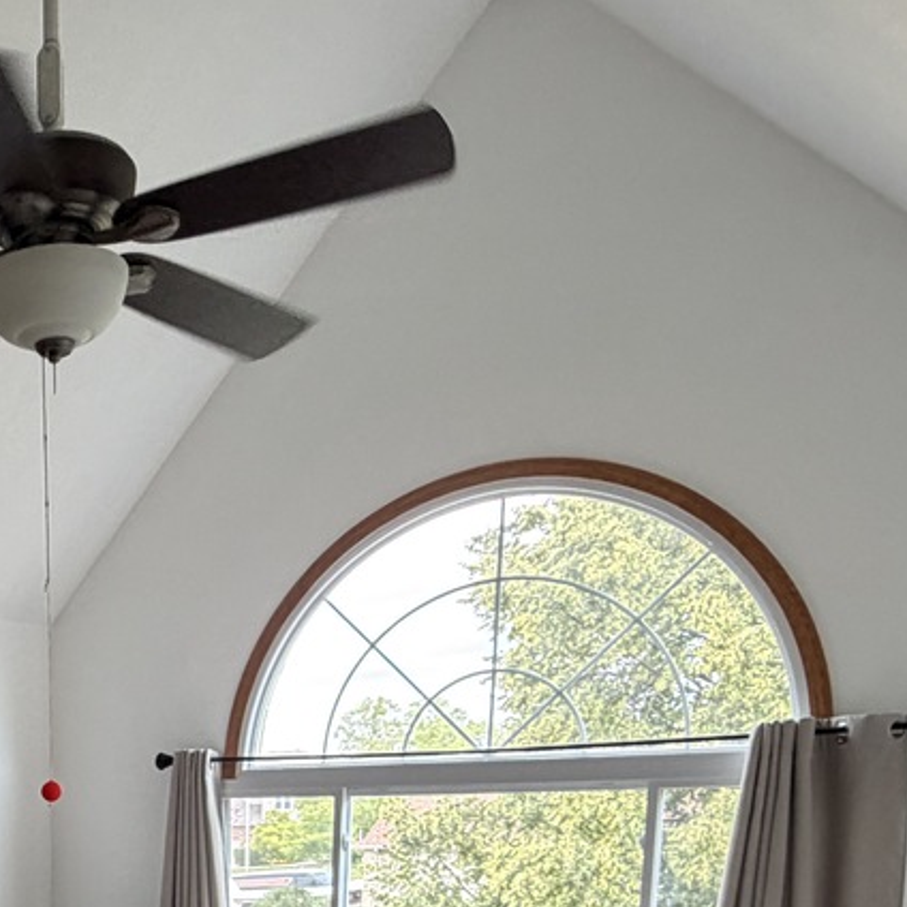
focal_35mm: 42
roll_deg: +0.7
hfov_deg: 35.4
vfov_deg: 34.2
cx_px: -43
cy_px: 1016
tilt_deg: -8.9
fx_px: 1245
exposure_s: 1/121
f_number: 2.2
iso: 160
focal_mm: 2.22
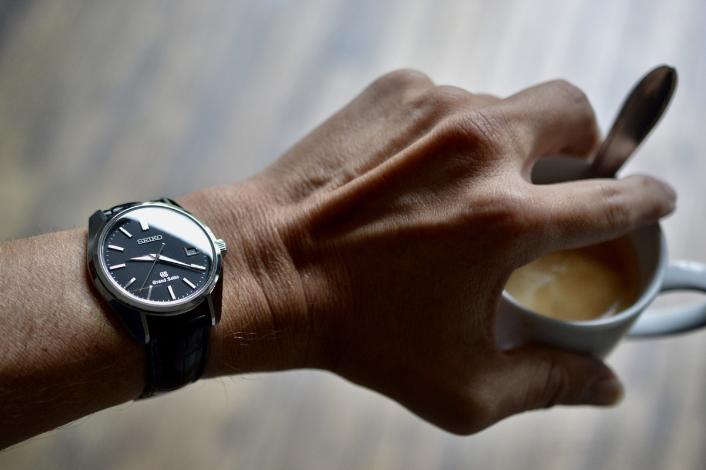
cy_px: 235
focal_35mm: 60
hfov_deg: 33.4
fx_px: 1176
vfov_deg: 22.6
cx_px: 353
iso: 1250
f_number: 3
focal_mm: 40
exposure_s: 1/60
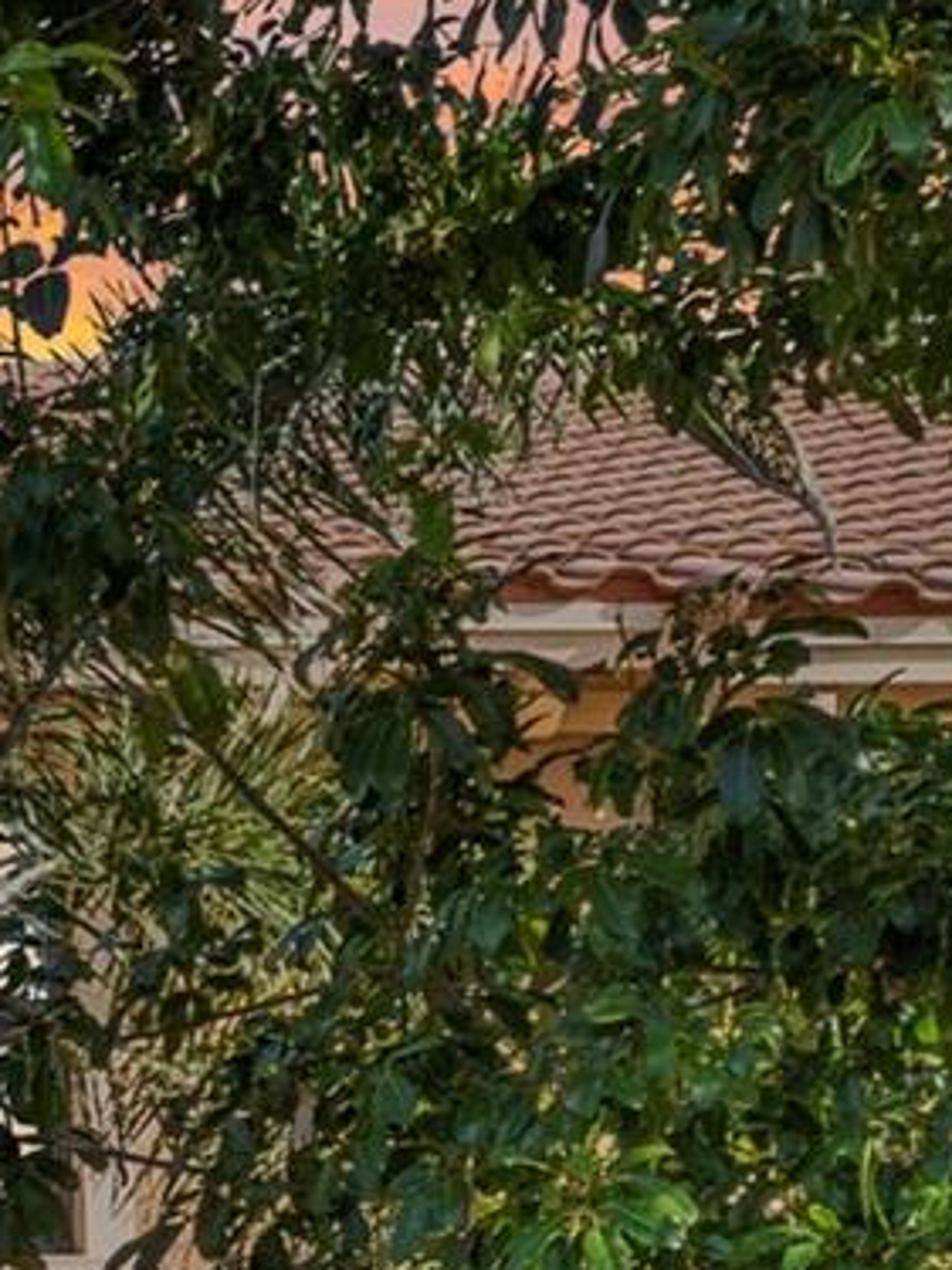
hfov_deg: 8.6
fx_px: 5393
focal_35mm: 147
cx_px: -1819
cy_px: 1593
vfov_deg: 13.0
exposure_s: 1/400
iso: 100
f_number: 5.6
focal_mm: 10.26
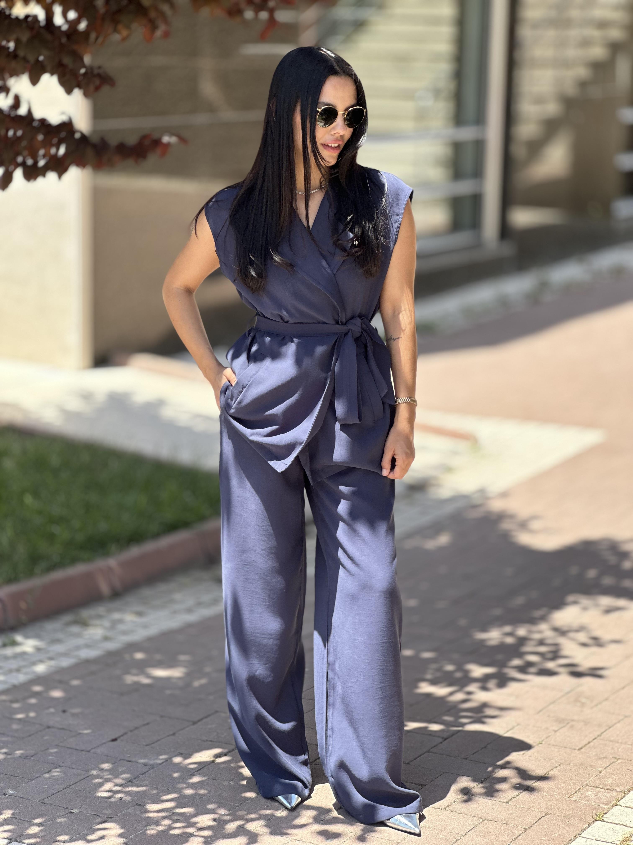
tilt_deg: -13.2
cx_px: 316
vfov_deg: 25.3
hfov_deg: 19.1
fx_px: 1877
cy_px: 422
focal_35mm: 77
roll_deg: -2.2
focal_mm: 9
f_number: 2.8
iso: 32
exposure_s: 1/165
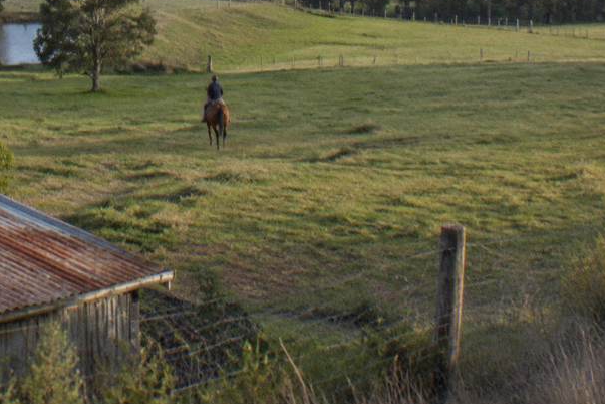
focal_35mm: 58
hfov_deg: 34.5
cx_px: 291
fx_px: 975
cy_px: 94
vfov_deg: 23.1
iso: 400
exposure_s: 1/500
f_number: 7.1
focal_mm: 35
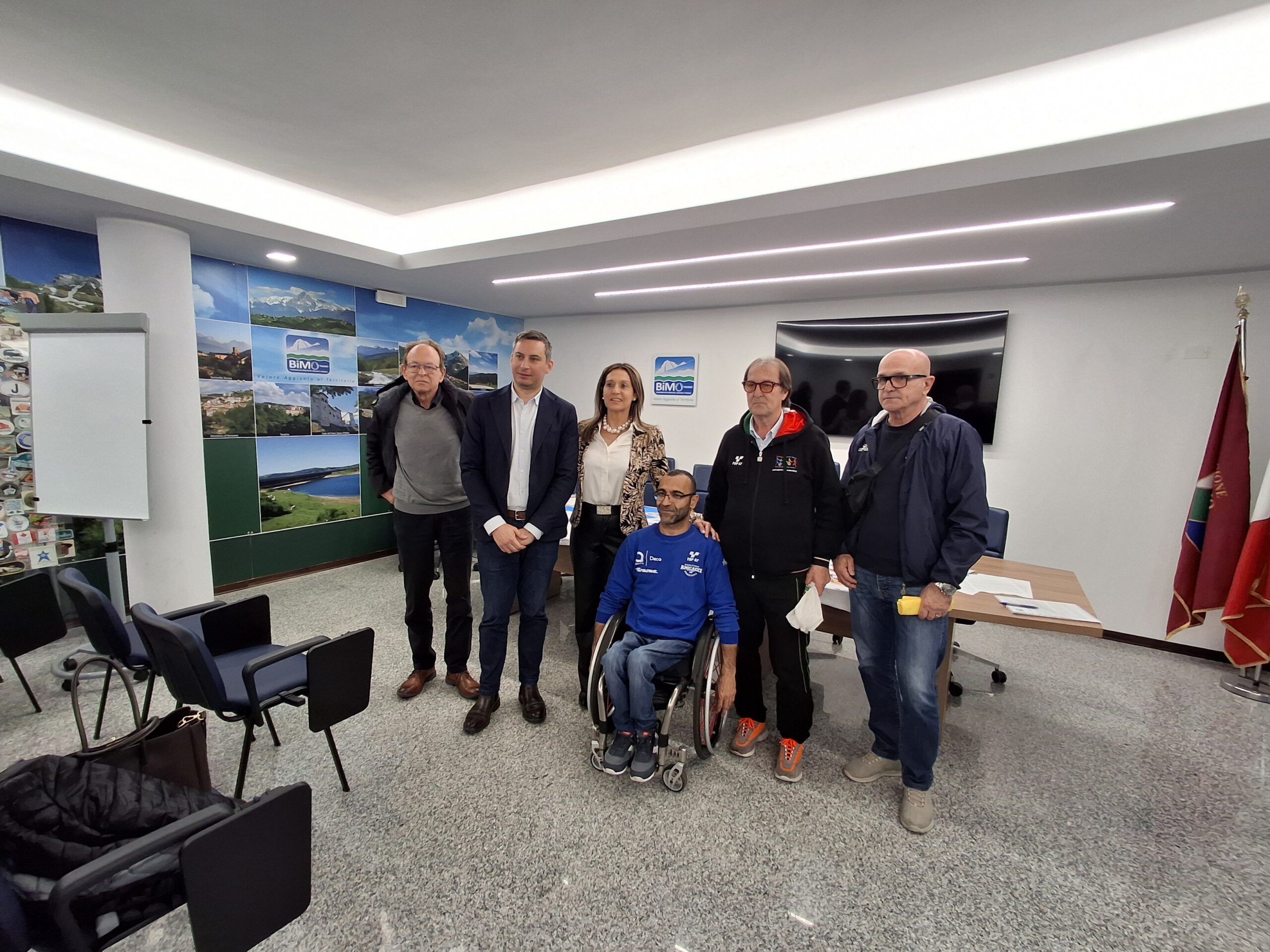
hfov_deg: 94.5
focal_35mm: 16
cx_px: 635
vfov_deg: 78.1
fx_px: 587
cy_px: 476
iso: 40
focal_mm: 1.64
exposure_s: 1/60
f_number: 2.2
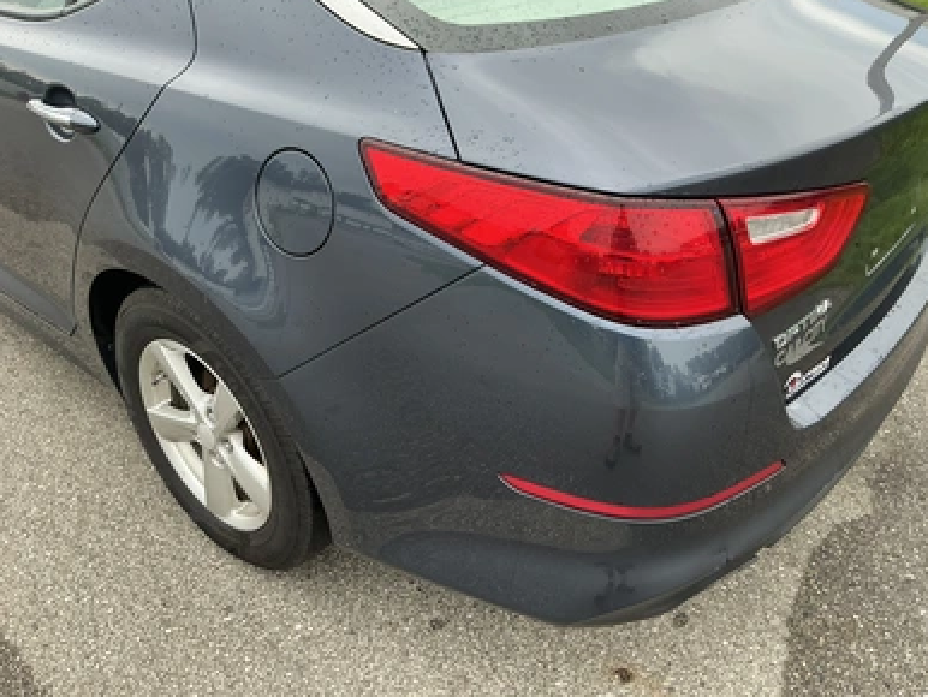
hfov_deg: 61.6
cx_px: 478
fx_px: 778
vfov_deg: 48.3
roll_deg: -1.4
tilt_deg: -34.8
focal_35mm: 29
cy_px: 348
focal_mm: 3
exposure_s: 1/202
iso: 20
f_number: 1.8
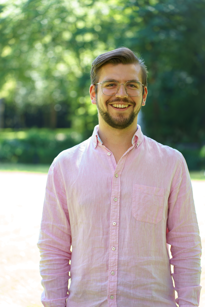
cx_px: 102
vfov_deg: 27.0
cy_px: 154
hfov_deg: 18.2
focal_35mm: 75
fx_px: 641
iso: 80
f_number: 2.8
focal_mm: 75
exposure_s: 1/80
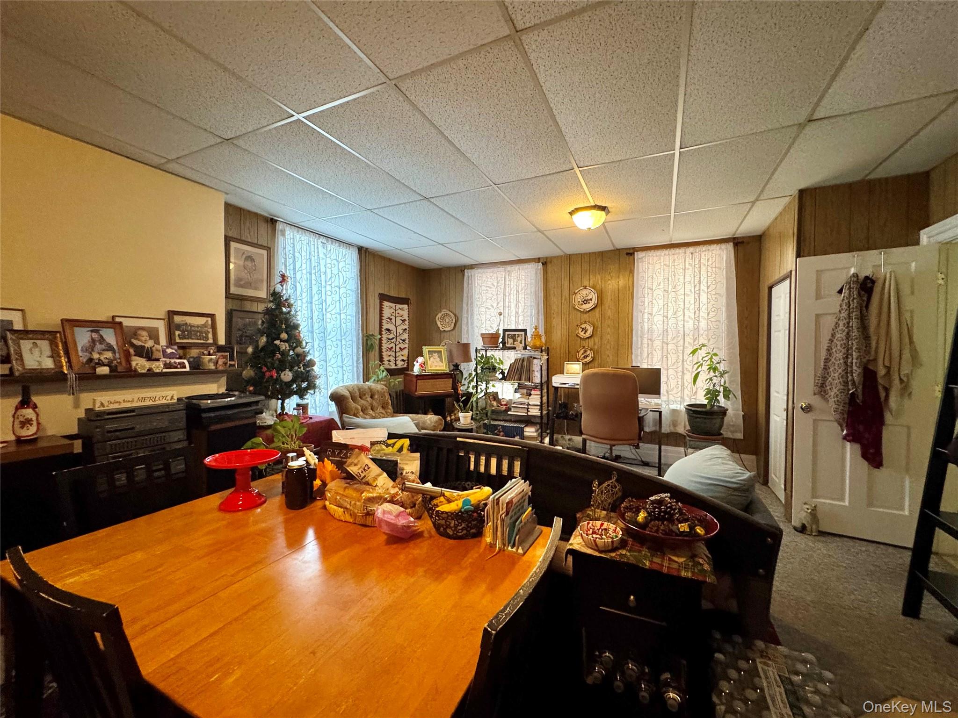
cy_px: 359
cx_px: 479
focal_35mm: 14
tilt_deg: -1.7
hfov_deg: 102.1
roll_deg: -0.3
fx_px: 387
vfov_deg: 85.7
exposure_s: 1/60
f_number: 2.2
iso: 400
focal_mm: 2.22
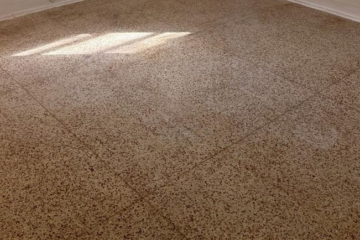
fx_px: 460
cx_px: 144
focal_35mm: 46
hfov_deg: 42.5
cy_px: -91
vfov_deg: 24.5
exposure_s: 1/231
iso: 160
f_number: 1.78
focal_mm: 6.76
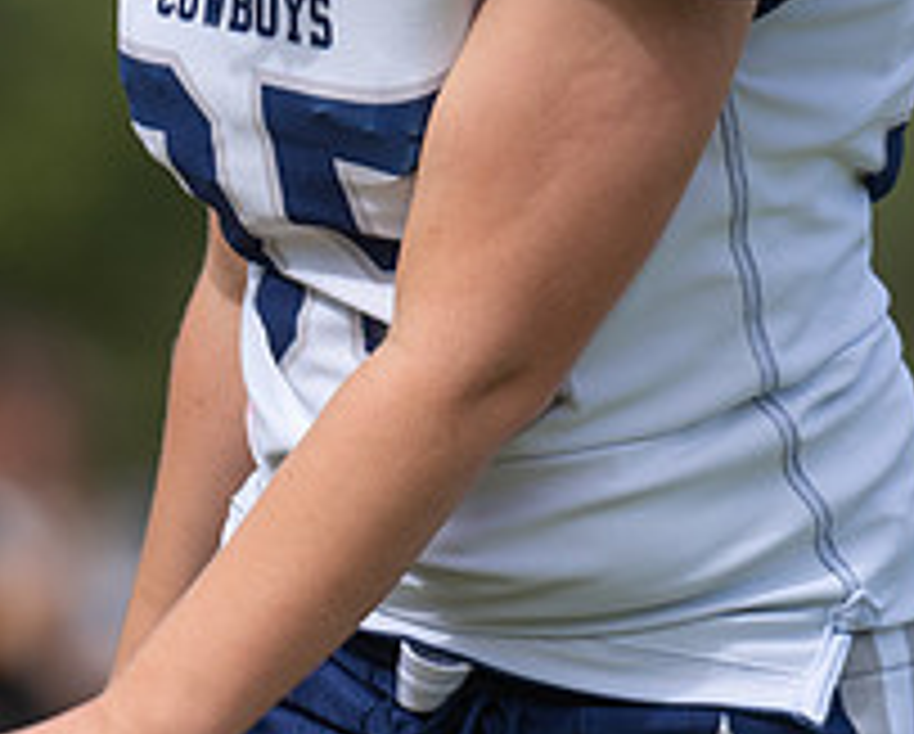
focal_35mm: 1093
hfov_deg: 1.8
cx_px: 578
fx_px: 29609
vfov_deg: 1.4
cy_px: 40
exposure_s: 1/1600
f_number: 2.8
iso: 100
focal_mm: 200
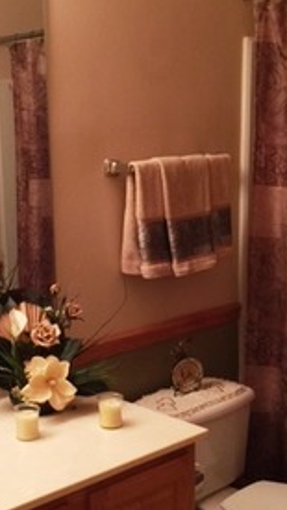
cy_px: 323
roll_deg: +2.2
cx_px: 41
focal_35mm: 55
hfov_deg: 21.4
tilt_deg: -12.9
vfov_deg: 37.6
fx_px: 745
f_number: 2.2
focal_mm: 4.15
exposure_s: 1/15
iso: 64
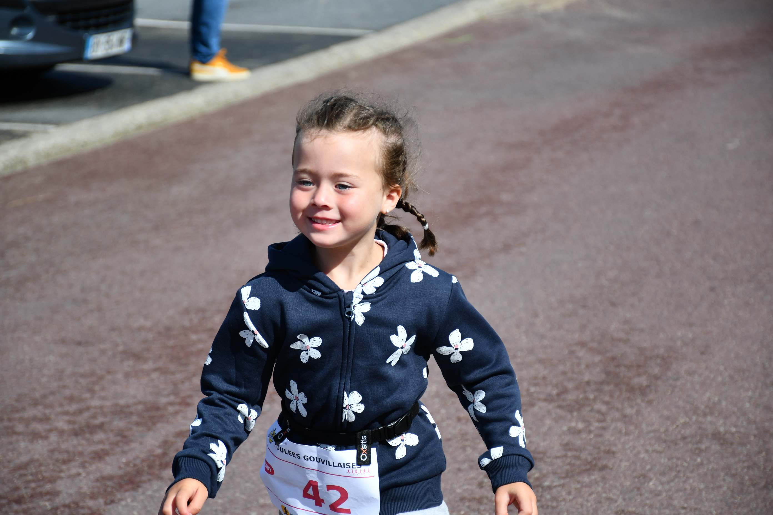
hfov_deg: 13.7
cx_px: 386
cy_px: 258
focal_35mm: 150
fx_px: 3221
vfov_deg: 9.1
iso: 200
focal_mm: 100
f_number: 5.6
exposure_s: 1/1250
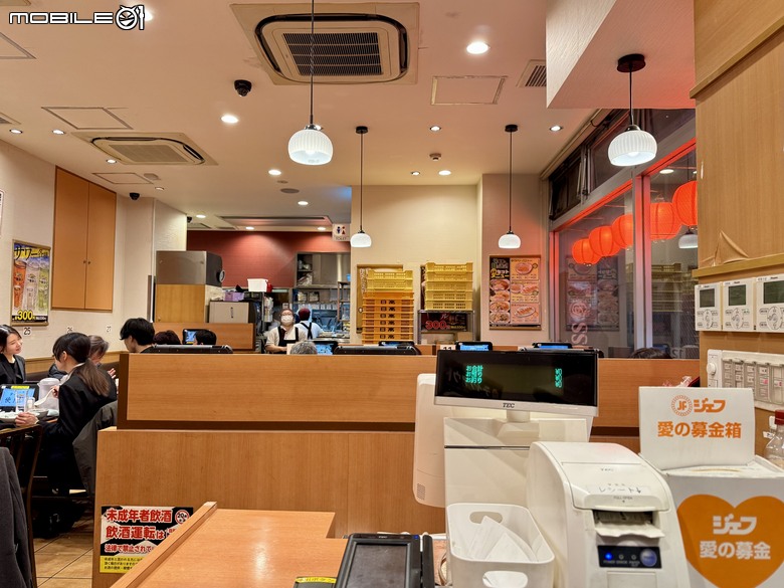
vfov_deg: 56.8
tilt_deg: +2.7
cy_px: 294
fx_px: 544
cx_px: 392
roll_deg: -0.6
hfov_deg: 71.6
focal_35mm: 24
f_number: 1.78
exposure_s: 1/100
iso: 160
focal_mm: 6.76
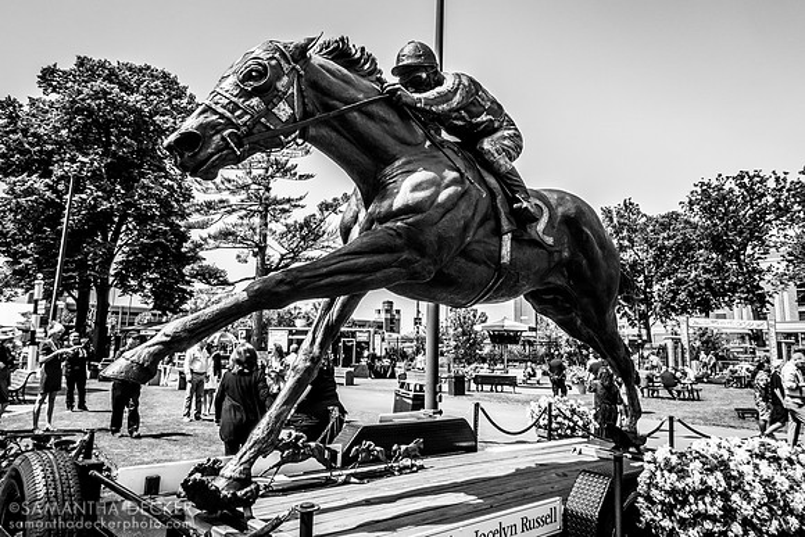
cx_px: 401
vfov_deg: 49.4
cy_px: 245
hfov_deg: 69.2
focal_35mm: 26
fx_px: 584
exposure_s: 1/60
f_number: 11
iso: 100
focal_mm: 9
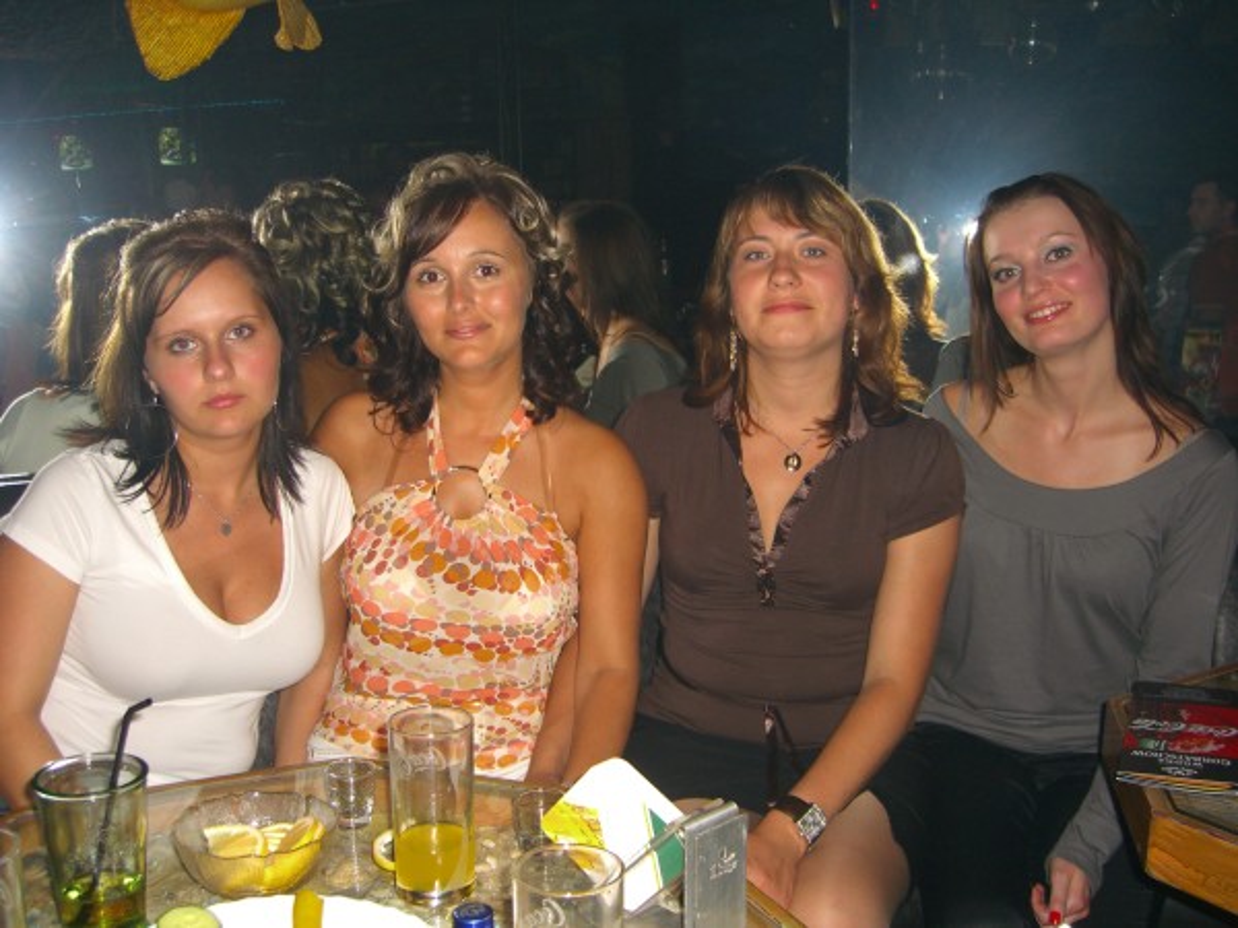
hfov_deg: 49.0
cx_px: 619
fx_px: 1359
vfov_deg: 37.7
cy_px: 464
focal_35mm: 38
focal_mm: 7.9
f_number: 2.8
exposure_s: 1/60
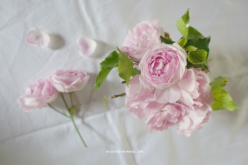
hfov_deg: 73.7
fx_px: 165
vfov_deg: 53.1
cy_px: 82
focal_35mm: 24
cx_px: 124
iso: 125
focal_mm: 8.8
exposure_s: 1/30
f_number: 2.2
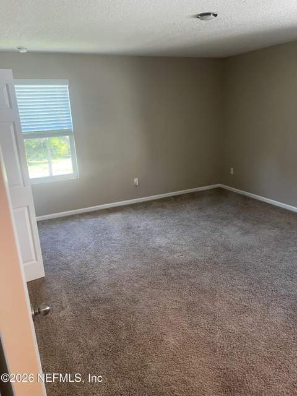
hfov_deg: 53.1
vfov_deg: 67.3
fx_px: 297
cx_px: 148
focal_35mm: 26
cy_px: 198
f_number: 1.5
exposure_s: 1/60
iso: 100
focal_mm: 5.7
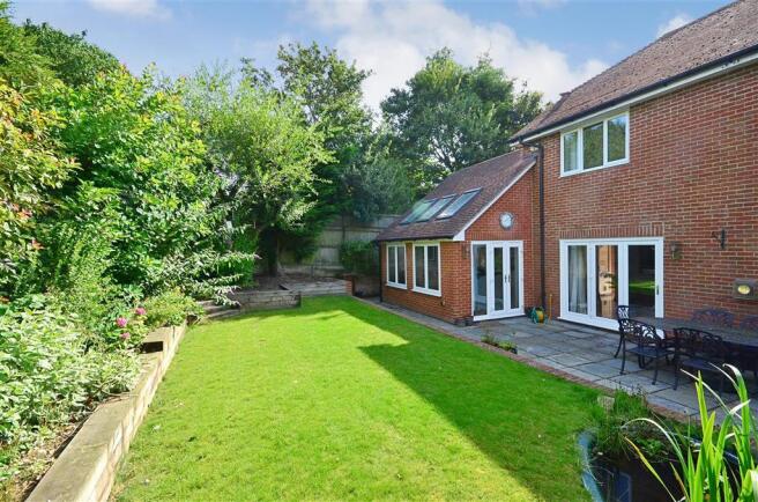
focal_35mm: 18
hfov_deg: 90.1
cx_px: 379
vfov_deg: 67.1
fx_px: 378
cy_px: 251
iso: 200
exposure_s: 1/125
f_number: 9
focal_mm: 12
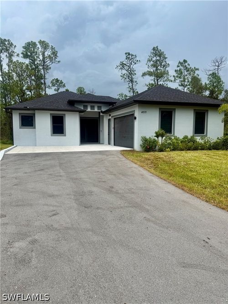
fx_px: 211
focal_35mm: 24
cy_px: 152
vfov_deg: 71.6
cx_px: 114
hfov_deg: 56.8
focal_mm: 6.76
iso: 80
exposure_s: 1/1410
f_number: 1.78
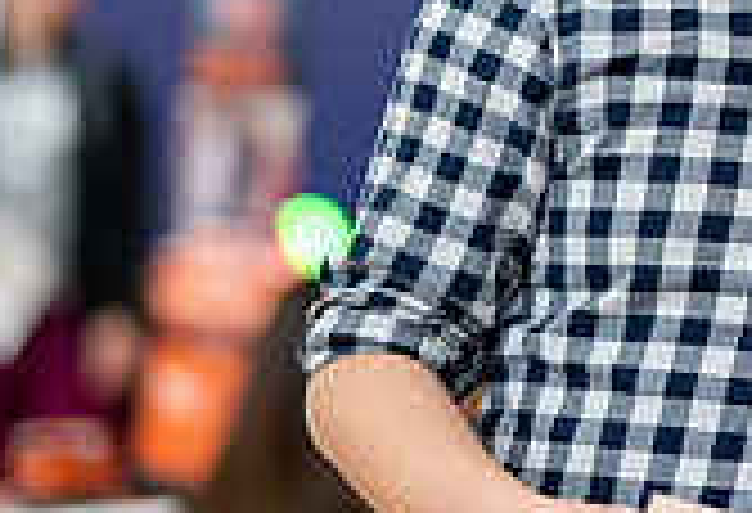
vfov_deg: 3.2
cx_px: 1358
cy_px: -249
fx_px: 9090
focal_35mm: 432
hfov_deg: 4.7
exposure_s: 1/200
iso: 800
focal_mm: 105
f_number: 2
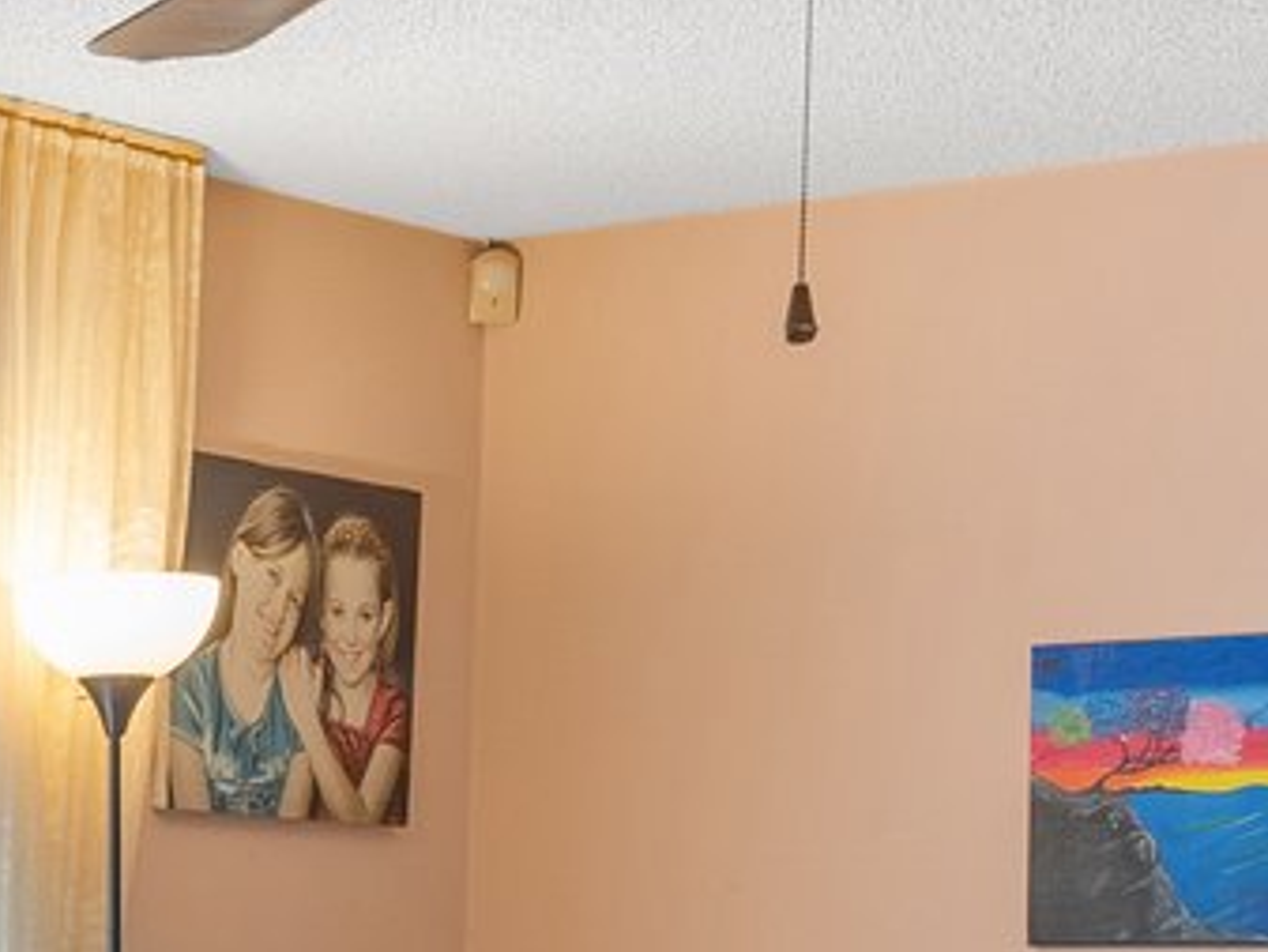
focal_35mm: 111
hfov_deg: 15.7
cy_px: 1059
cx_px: -835
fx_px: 4067
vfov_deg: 13.1
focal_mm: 19
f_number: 8
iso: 320
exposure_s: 1.3
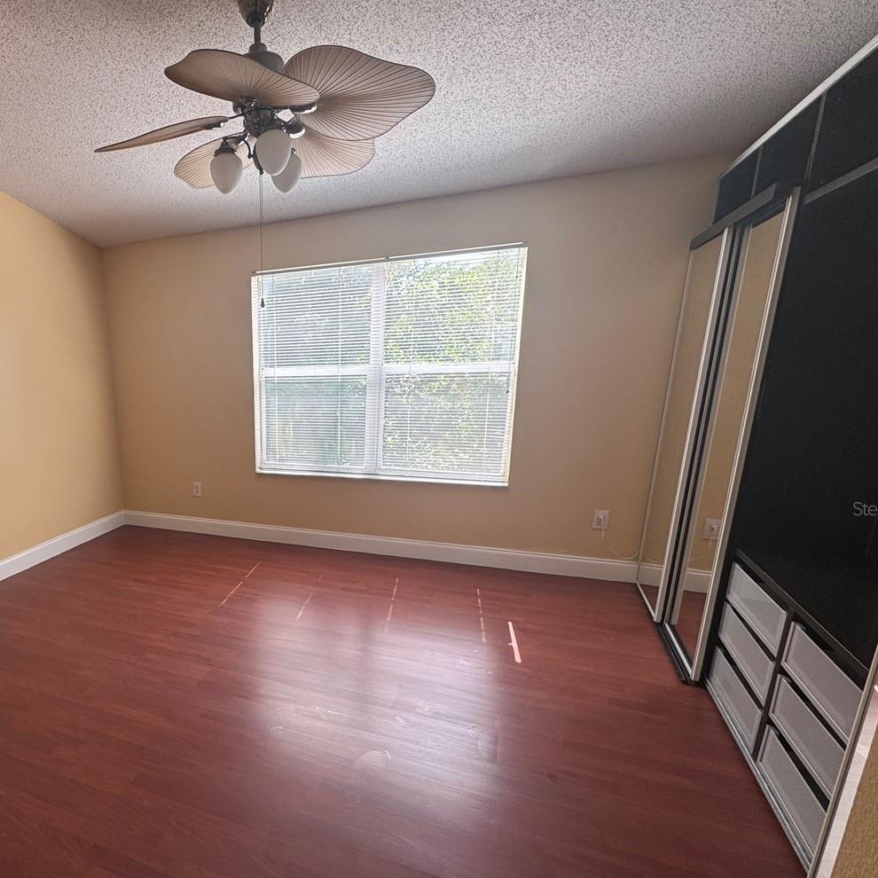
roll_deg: +2.4
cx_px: 227
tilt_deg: -15.6
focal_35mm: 20
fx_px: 574
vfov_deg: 74.3
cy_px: 508
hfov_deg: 70.2
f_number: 2.2
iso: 40
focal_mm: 2.22
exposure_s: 1/132
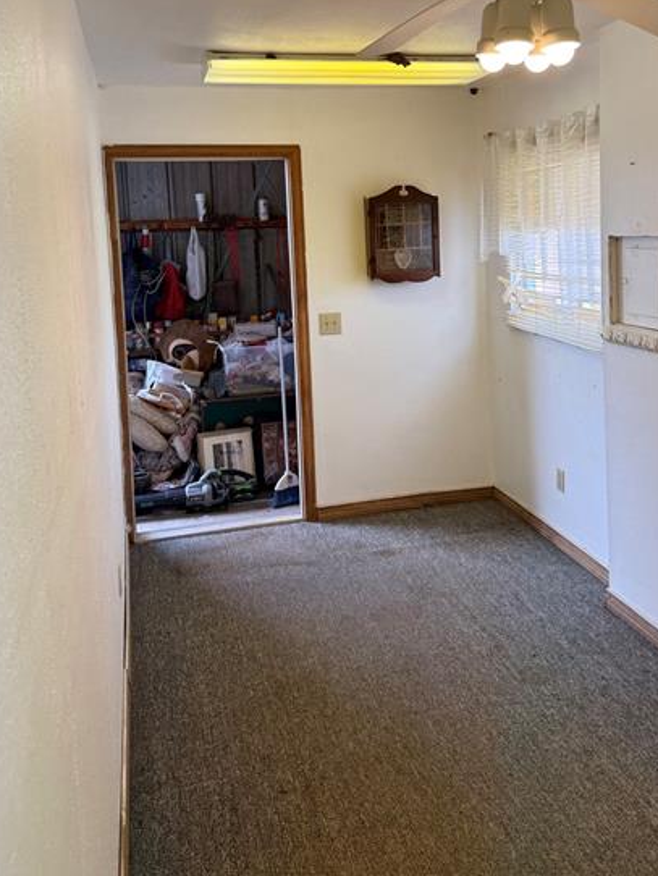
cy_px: 294
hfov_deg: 41.7
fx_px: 861
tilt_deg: -0.7
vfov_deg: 52.9
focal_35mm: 34
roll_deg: +3.3
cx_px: 380
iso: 64
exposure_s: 1/185
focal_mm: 6.76
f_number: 1.78
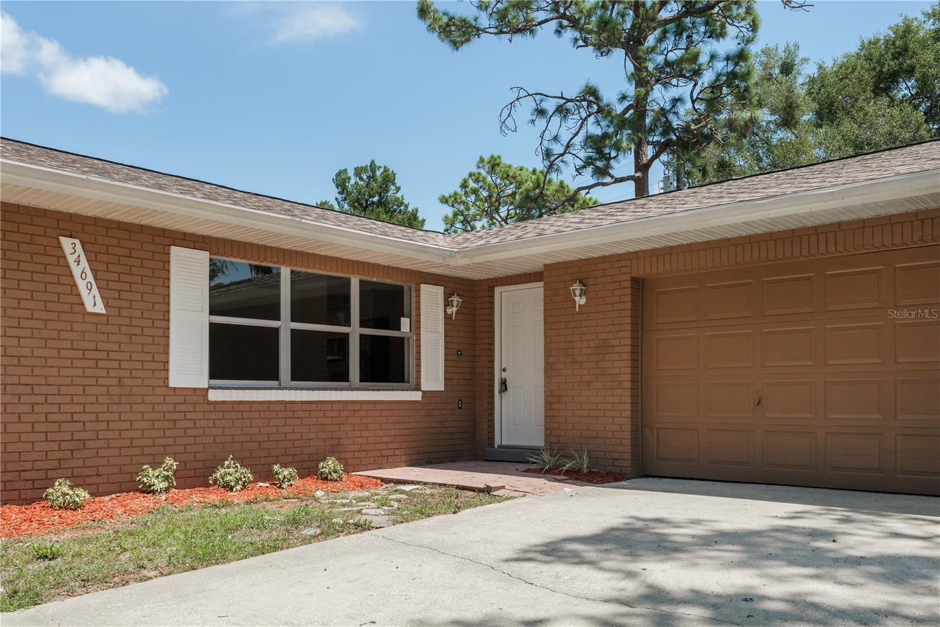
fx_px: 809
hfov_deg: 60.3
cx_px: 470
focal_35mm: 31
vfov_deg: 42.3
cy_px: 314
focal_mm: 30
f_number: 6.3
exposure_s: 1/5000
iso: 800
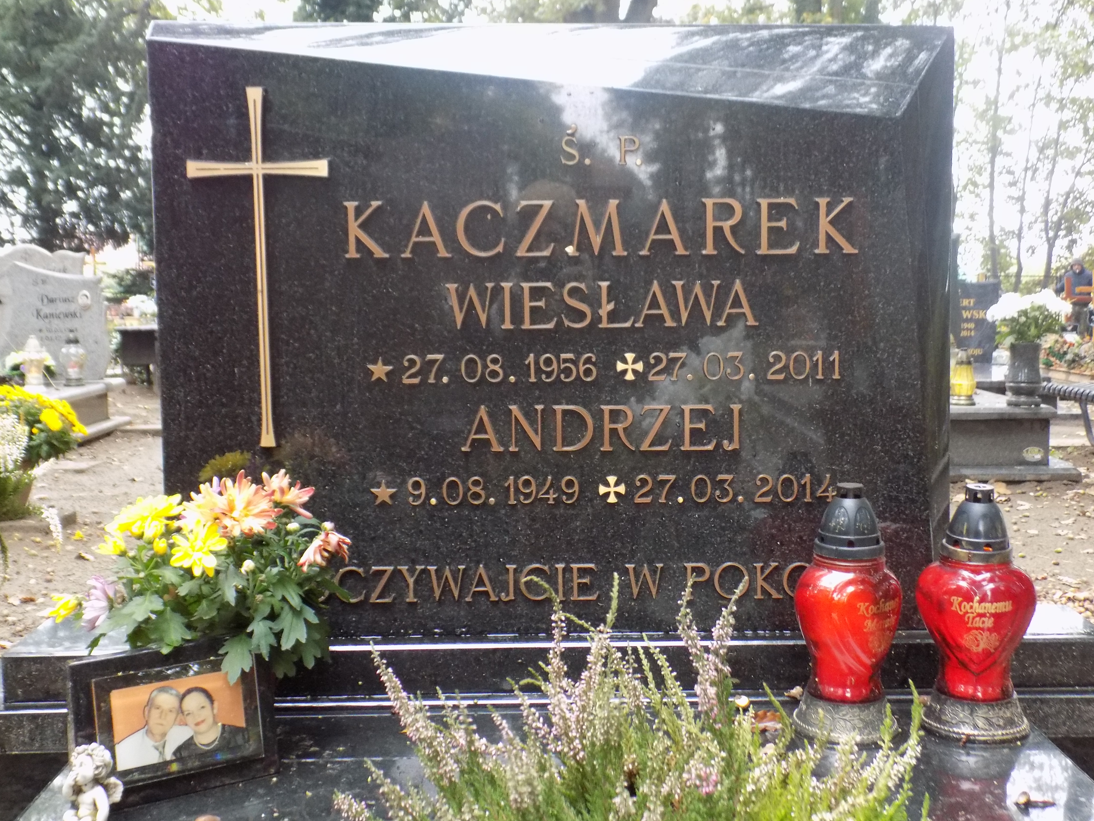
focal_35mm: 41
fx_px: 1296
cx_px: 547
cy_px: 410
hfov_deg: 45.8
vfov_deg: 35.1
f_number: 3.6
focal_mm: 7.3
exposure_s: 1/10
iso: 400
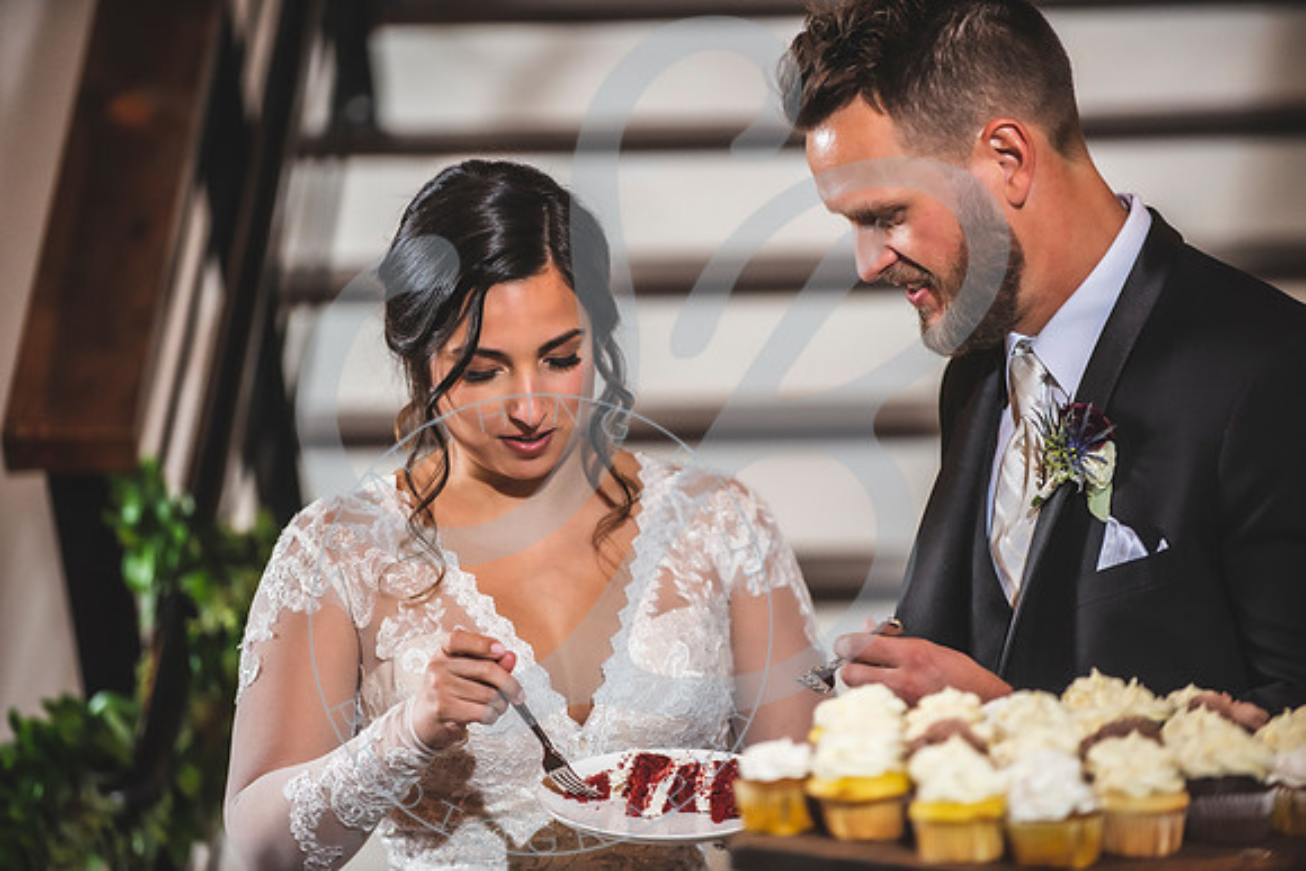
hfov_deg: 12.9
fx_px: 5762
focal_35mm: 159
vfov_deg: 8.6
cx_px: 653
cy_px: 436
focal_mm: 155
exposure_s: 1/160
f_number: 2.8
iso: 800
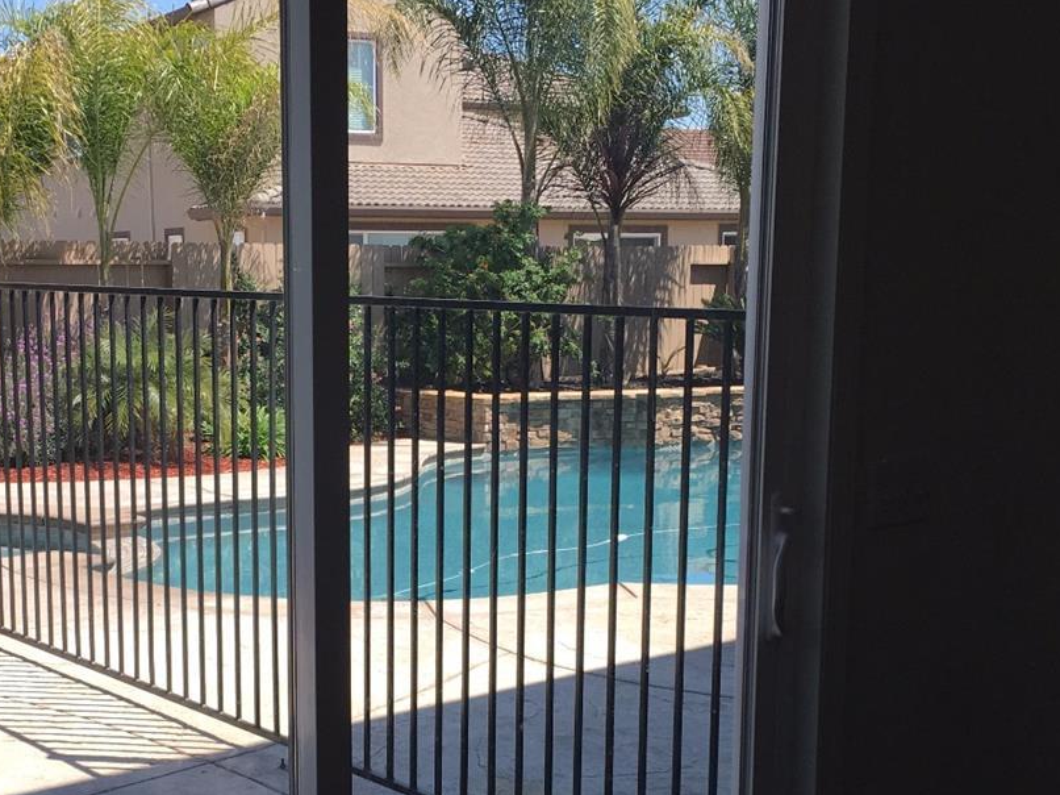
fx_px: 1653
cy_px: 570
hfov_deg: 35.4
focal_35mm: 54
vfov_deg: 26.8
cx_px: 401
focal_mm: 4.15
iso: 32
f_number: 2.2
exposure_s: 1/732
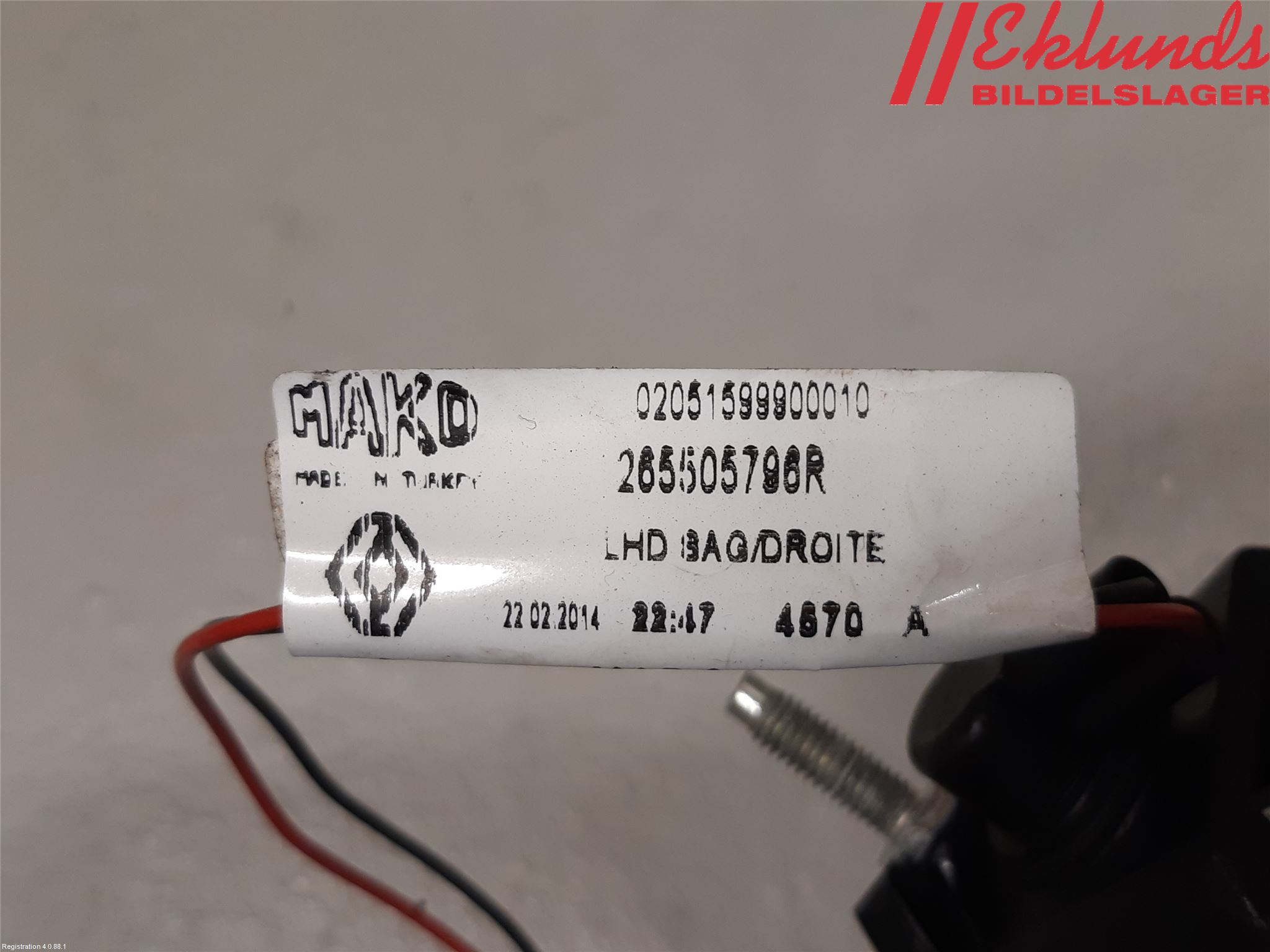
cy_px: 476
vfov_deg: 53.1
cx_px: 635
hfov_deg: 67.3
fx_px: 954
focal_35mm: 26
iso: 80
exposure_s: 1/50
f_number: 1.7
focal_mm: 3.93
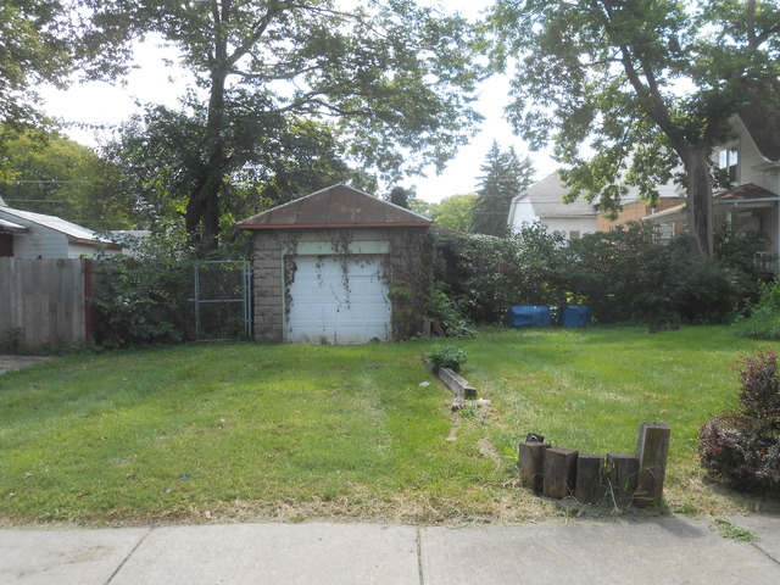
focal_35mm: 34
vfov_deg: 41.8
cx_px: 390
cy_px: 292
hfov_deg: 54.0
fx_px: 766
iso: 80
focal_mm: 6
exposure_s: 1/250
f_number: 3.9
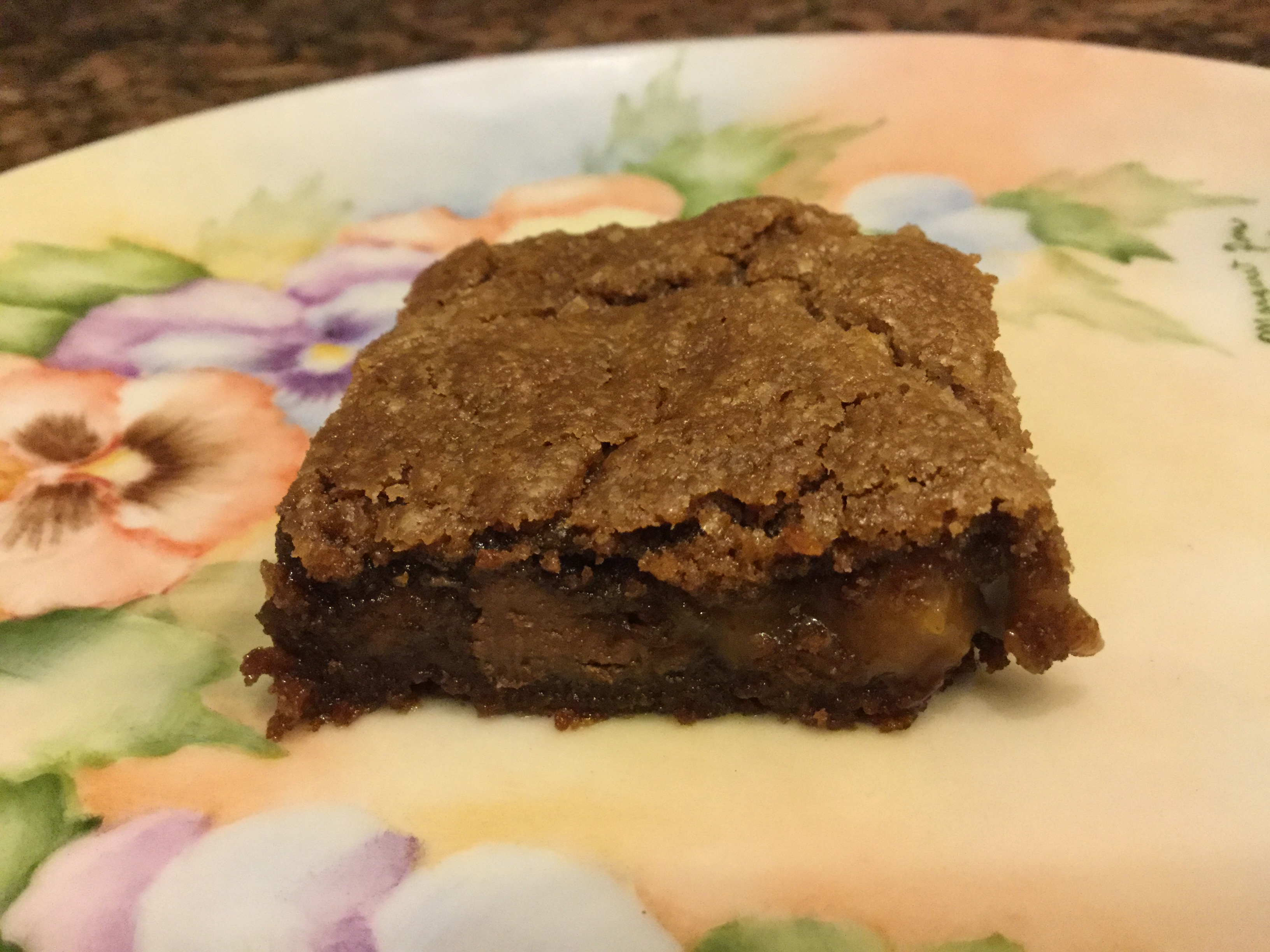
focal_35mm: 31
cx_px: 635
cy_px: 476
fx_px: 1137
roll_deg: +1.4
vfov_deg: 45.4
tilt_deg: -32.7
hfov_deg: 58.4
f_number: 2.4
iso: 250
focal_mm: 3.3
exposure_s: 1/15
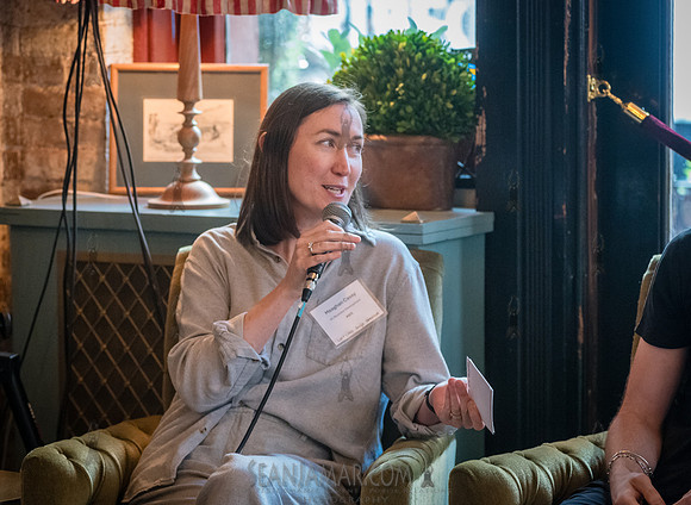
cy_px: 252
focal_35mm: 143
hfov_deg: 13.9
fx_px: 2836
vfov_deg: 10.2
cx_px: 275
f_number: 4
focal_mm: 120
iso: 5000
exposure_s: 1/200
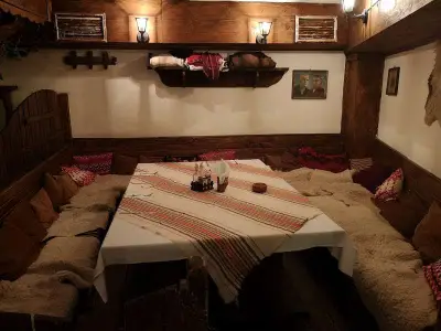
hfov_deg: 65.3
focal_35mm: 27
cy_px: 166
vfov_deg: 51.4
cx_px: 220
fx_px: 344
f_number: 1.8
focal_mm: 3.95
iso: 320
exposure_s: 1/33.3
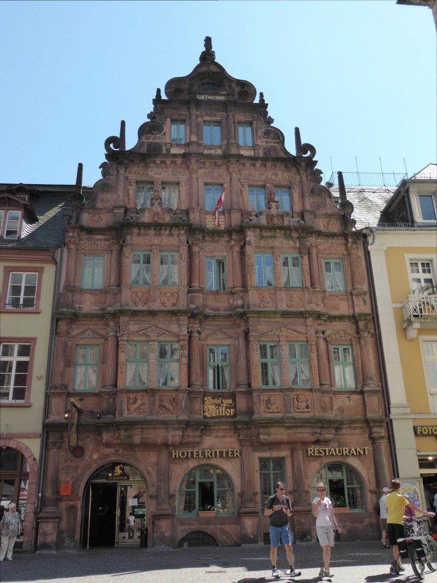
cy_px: 292
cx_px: 218
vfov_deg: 58.4
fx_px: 522
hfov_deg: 45.4
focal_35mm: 31
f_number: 3.6
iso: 200
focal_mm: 5.4
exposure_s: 1/500
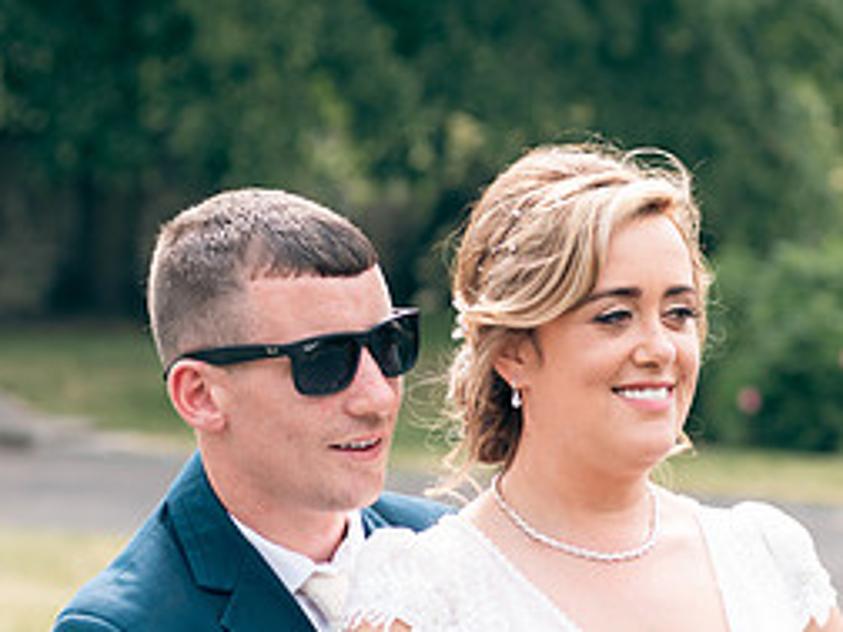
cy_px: 640
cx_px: 565
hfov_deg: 11.2
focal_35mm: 177
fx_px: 4310
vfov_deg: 8.3
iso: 80
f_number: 3.5
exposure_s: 1/250
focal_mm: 80
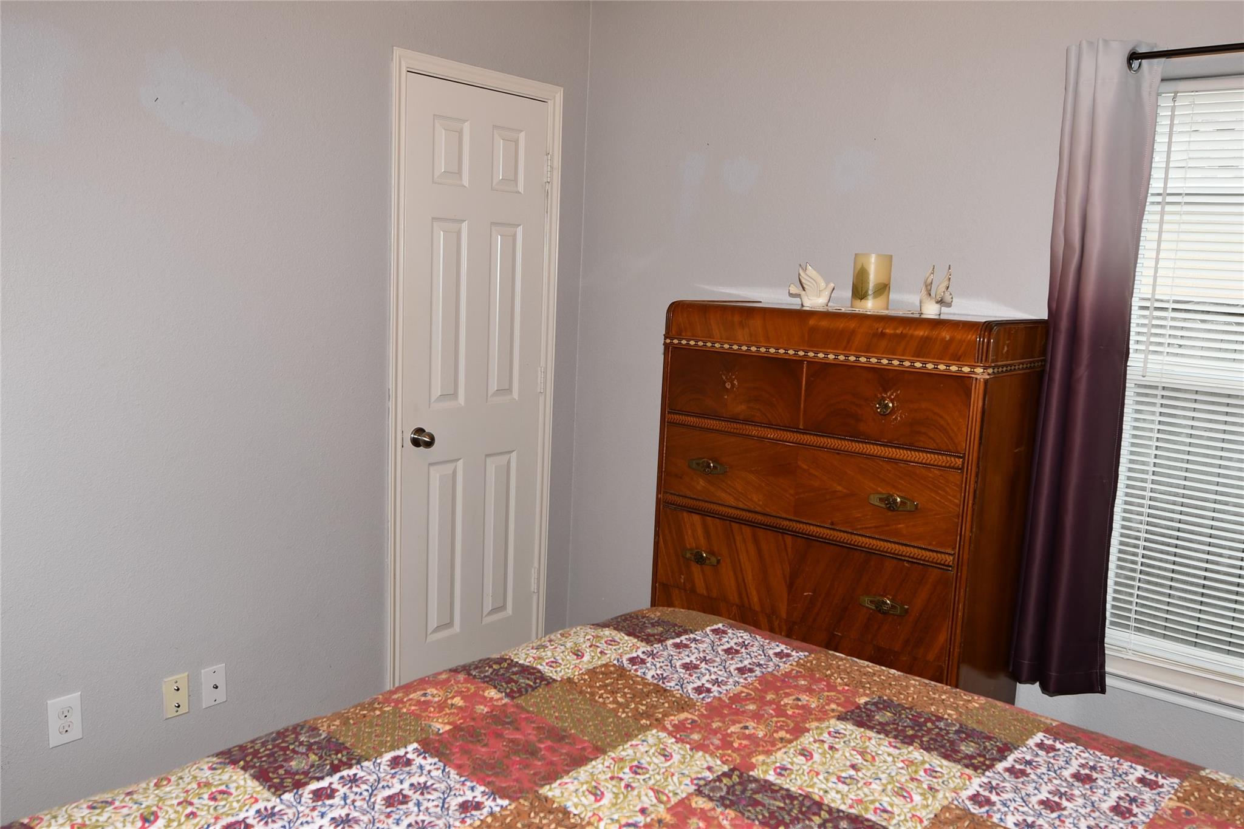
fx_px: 967
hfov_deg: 65.5
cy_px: 414
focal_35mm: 28
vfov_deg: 46.4
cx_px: 622
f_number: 4.5
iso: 125
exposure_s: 1/60
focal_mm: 14
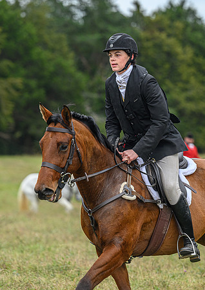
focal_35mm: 238
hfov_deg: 6.0
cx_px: 101
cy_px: 143
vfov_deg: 8.5
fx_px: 1951
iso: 500
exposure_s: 1/640
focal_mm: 145
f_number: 3.2
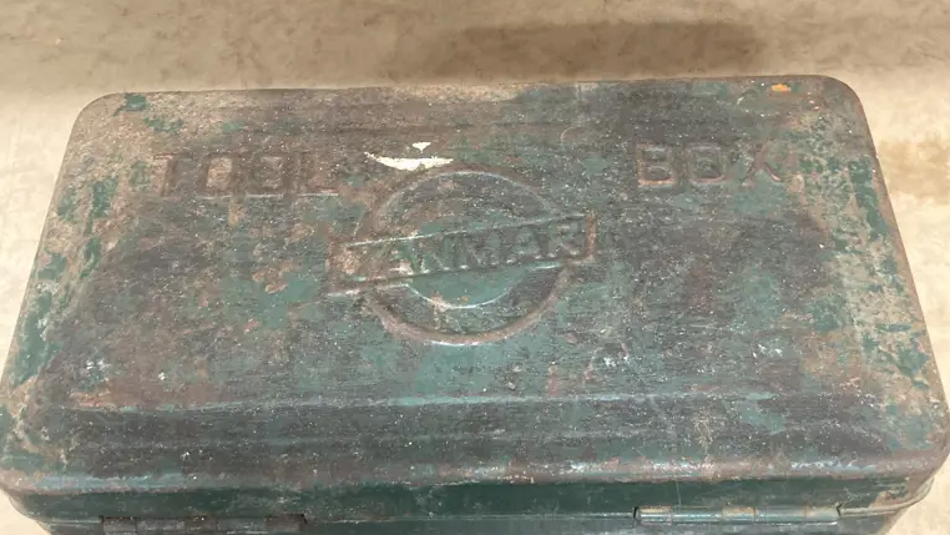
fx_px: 1033
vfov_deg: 29.0
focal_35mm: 41
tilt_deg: -56.1
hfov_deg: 49.4
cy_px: 267
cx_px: 473
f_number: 1.8
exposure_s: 1/33
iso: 320
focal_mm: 3.99
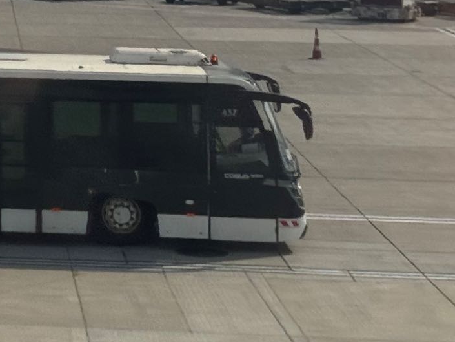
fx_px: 2327
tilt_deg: +2.6
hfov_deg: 10.5
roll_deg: +0.0
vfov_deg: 8.1
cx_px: -374
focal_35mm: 177
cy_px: -283
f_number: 1.78
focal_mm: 6.76
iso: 64
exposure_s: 1/5848
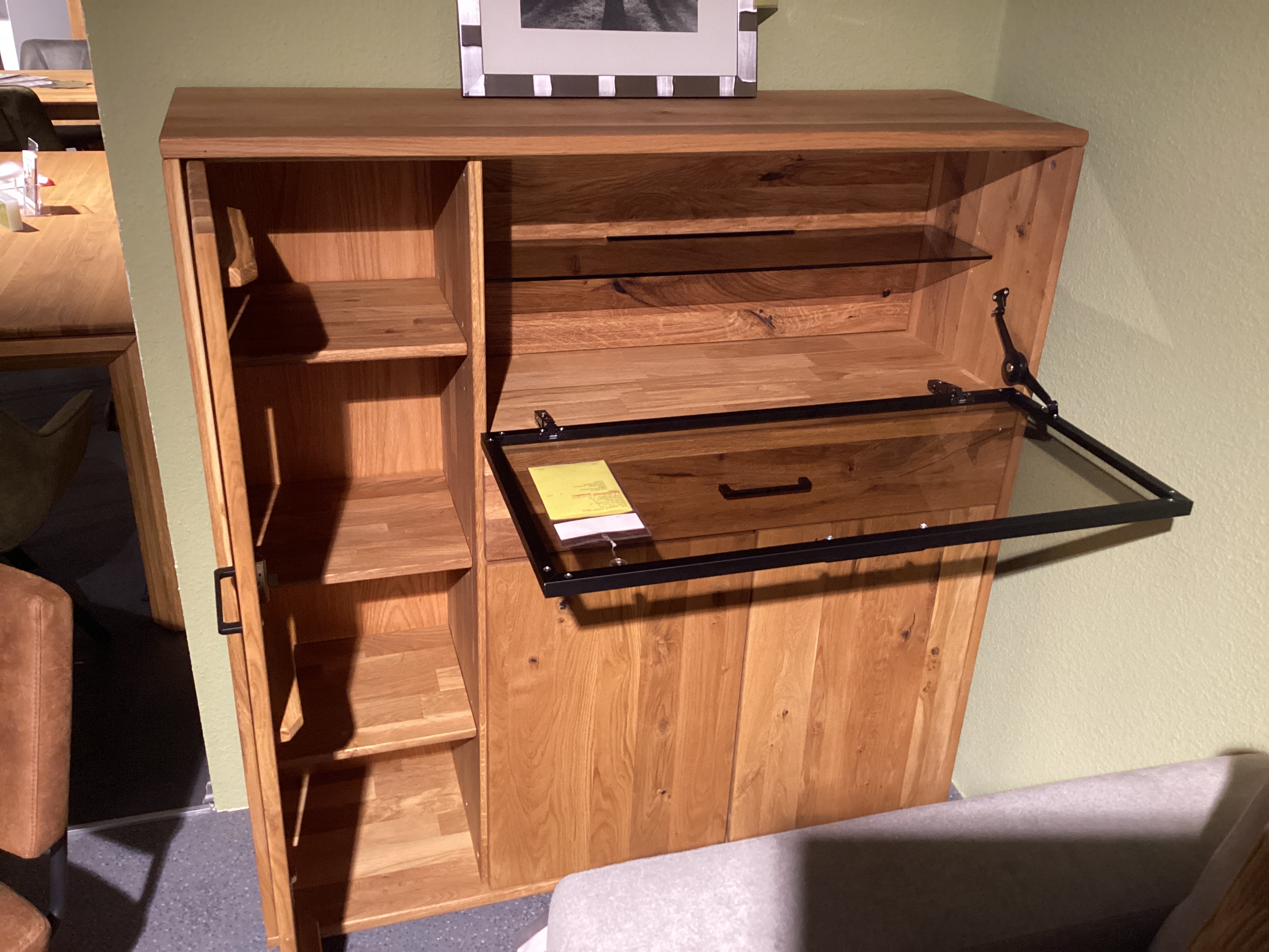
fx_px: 1136
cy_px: 476
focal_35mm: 31
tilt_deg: -26.4
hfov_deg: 58.4
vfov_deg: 45.4
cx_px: 634
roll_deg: -2.0
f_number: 2.4
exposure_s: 1/50
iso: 320
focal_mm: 3.3
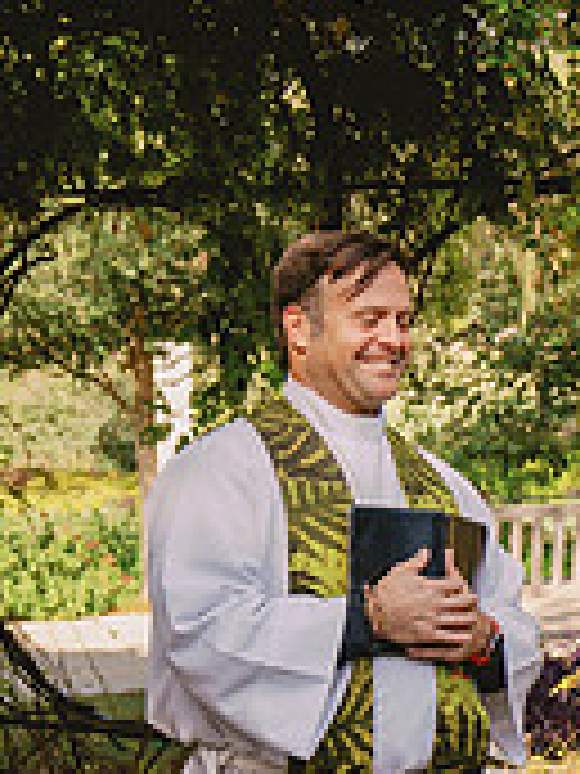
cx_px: 1169
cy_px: 613
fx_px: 2524
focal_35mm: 113
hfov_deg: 11.7
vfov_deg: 17.3
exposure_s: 1/500
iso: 200
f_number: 4
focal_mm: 29
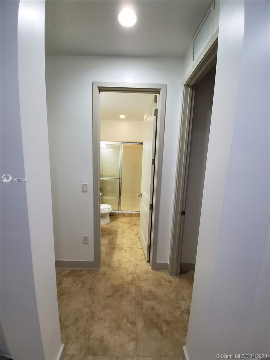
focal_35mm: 13
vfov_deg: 106.2
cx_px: 135
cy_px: 180
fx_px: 135
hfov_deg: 89.9
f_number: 2.2
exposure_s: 1/59
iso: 200
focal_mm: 1.8
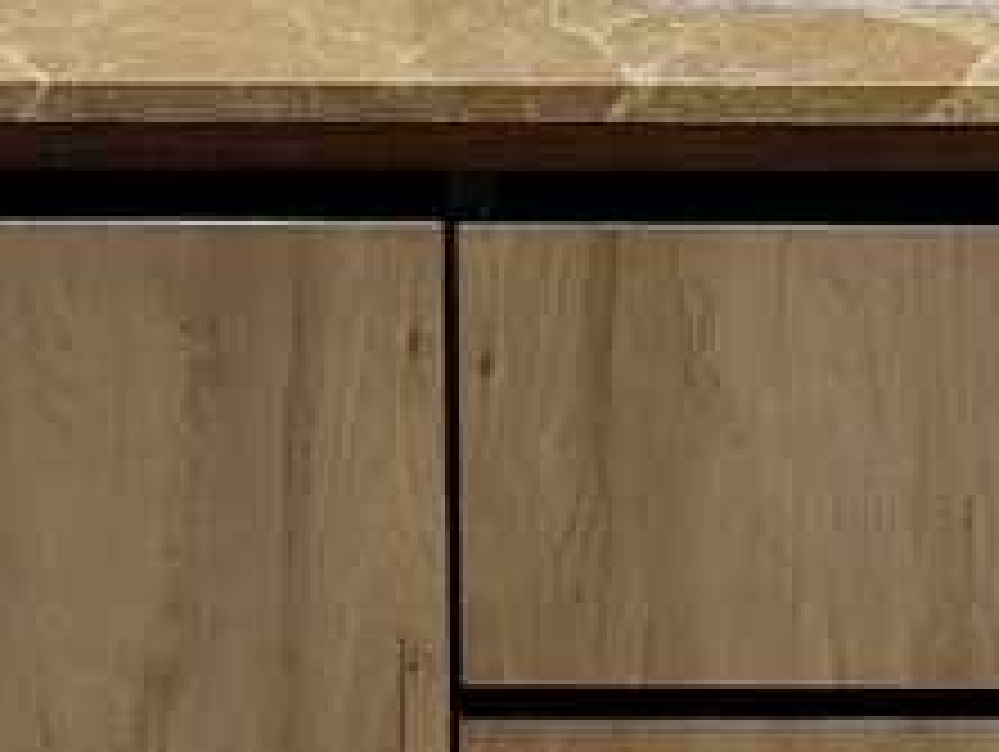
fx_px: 3380
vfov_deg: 11.8
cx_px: 1854
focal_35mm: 117
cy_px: -554
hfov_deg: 14.5
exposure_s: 1/50
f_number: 1.8
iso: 640
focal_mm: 5.4
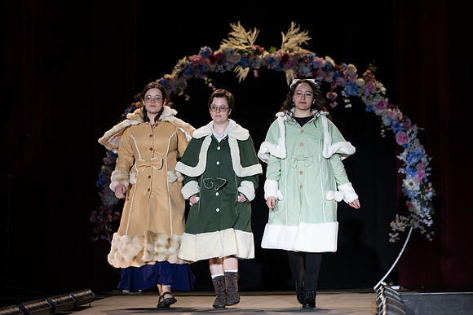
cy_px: 151
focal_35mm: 173
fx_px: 2270
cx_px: 264
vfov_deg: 8.0
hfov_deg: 11.9
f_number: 3.5
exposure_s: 1/640
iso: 800
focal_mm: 155
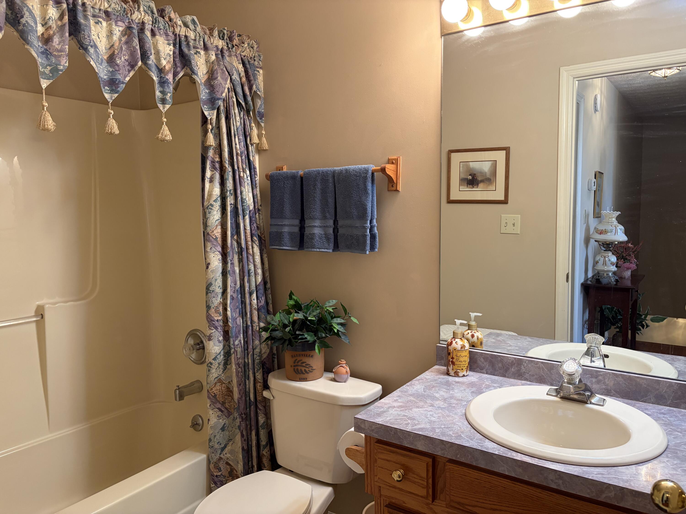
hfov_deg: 67.3
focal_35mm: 26
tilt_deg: -4.9
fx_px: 515
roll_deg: +1.3
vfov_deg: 53.1
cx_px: 343
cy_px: 257
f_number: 1.6
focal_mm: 5.96
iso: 200
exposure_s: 1/60
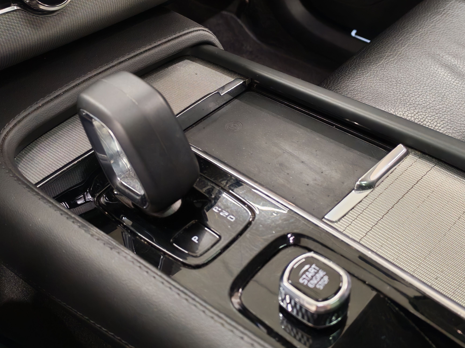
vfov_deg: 36.8
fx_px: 524
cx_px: 240
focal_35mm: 39
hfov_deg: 47.9
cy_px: 164
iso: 1647
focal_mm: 6.12
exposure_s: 1/50
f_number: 1.9
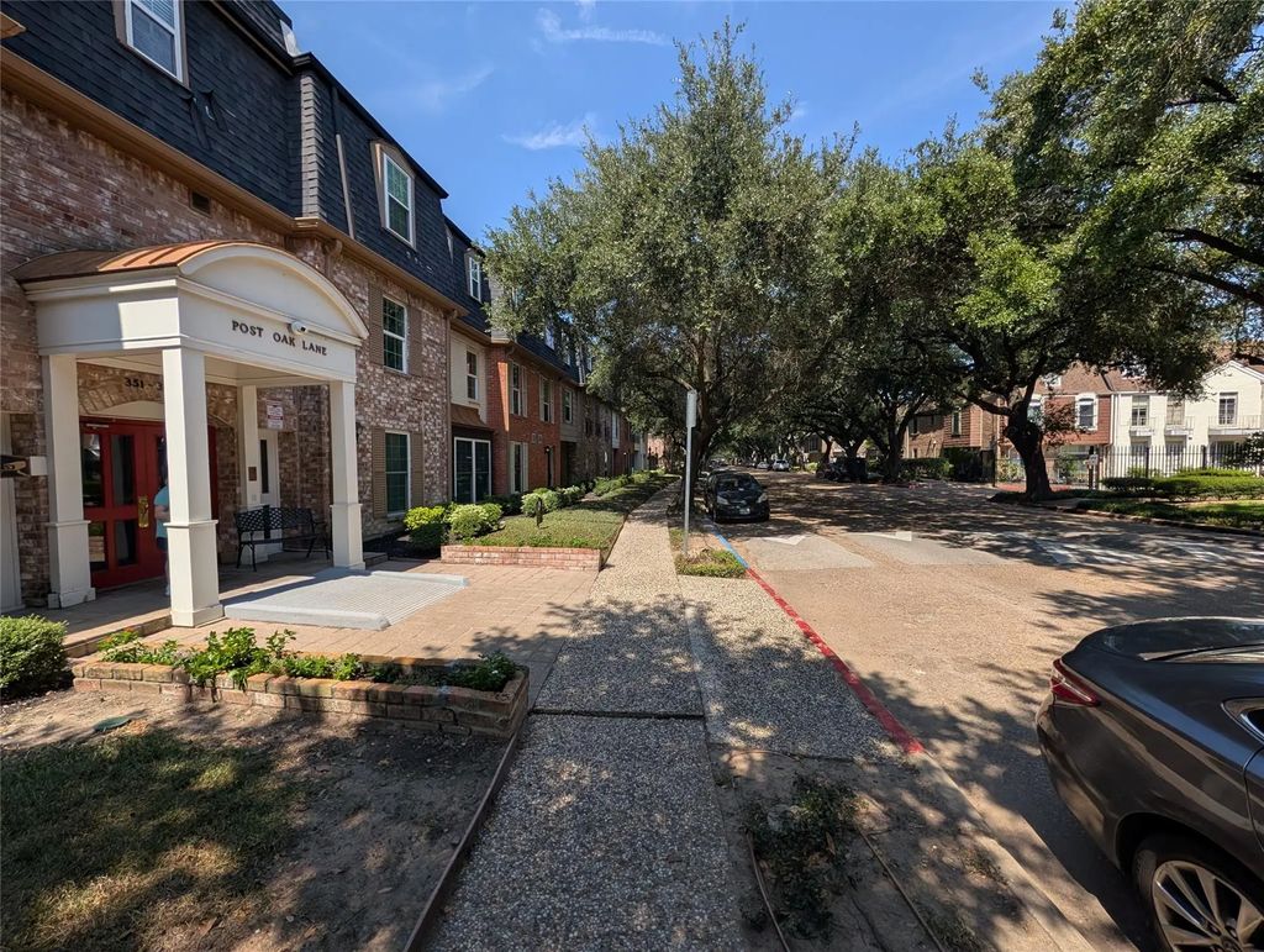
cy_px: 476
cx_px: 632
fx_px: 439
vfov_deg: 94.6
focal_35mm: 12
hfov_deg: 110.5
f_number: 1.7
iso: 56
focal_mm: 2.02
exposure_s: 1/3247
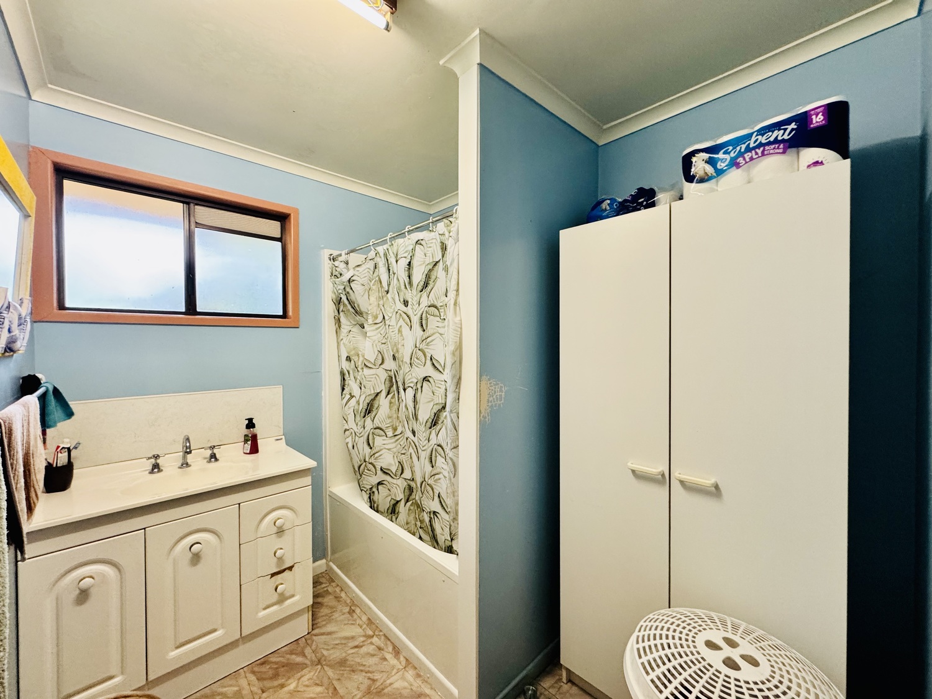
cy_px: 350
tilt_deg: -0.2
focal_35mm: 14
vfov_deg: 85.7
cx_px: 466
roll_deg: +0.5
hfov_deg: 102.1
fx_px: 377
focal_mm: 2.22
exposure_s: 1/50
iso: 250
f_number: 2.2
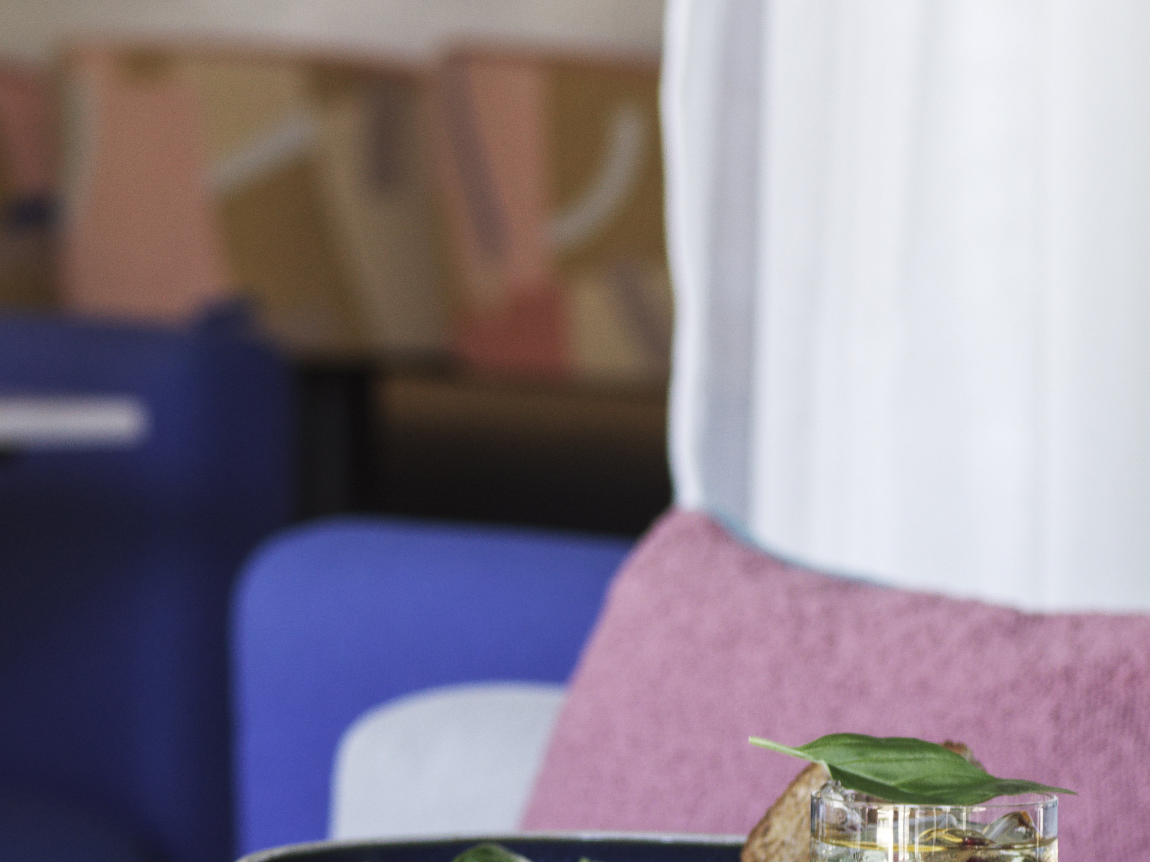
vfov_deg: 4.8
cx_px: -548
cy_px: 205
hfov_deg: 6.4
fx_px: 10196
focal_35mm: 307
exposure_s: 1/20
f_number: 8
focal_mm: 120
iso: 400
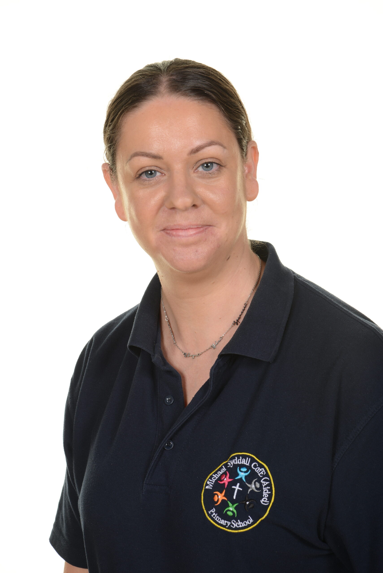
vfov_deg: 18.3
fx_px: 1786
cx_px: 192
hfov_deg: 12.2
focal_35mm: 112
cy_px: 286
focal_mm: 112
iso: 125
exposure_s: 1/160
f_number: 11
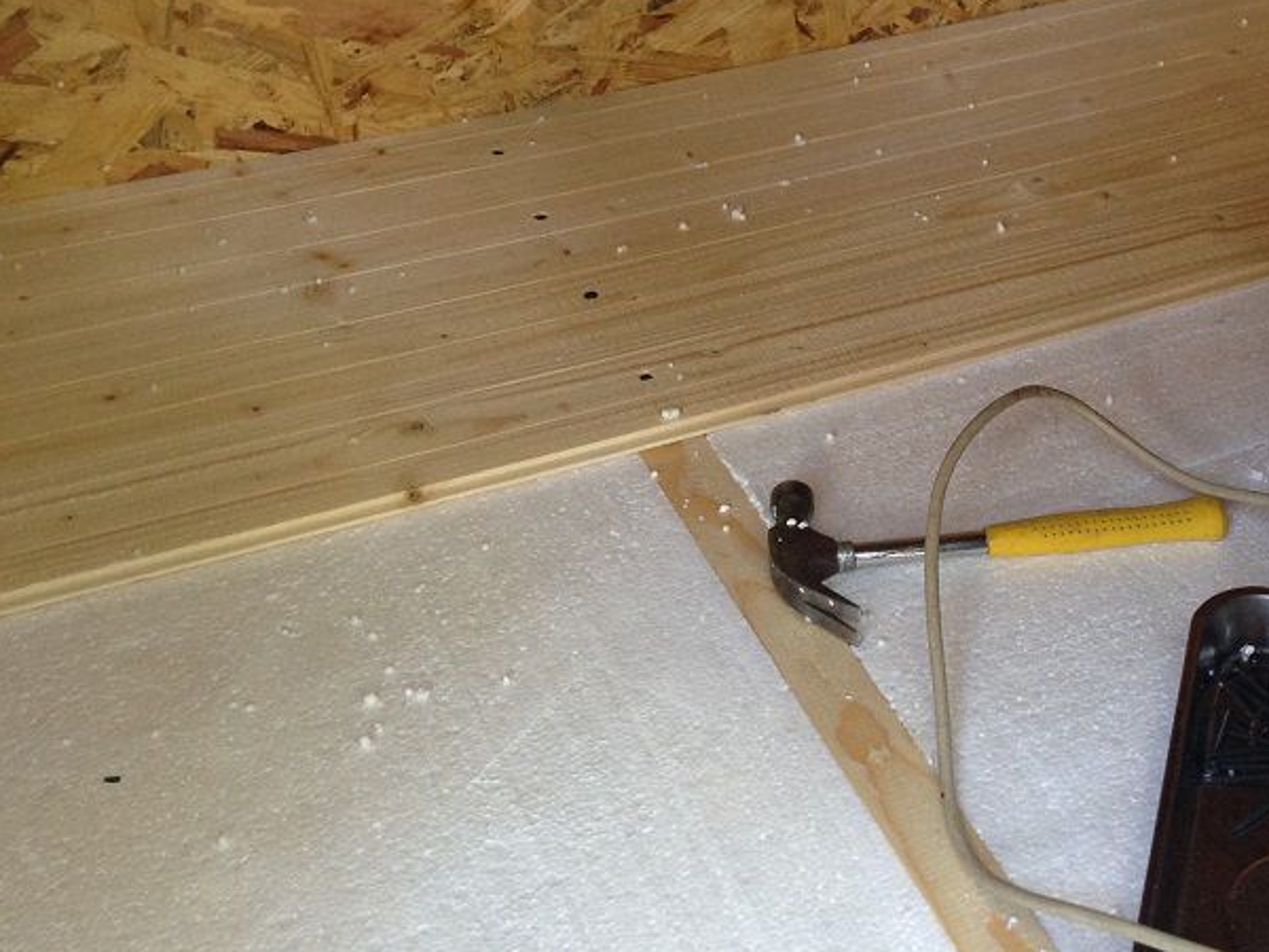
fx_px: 2016
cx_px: 850
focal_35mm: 55
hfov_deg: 34.6
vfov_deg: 26.6
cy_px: 446
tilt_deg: -35.8
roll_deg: -1.3
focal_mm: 4.12
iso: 100
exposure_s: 1/20
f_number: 2.4
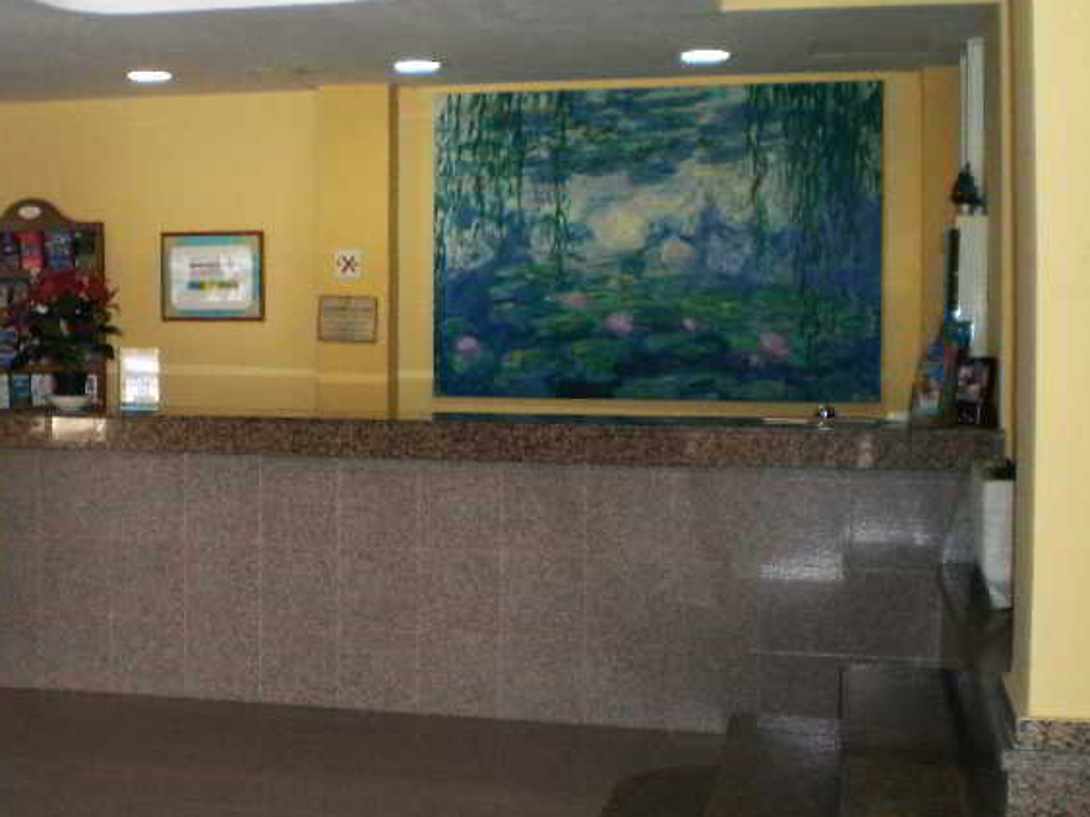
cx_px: 354
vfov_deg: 27.0
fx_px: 1700
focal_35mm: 54
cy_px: 401
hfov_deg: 35.2
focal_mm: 6.3
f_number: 3.1
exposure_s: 1/60
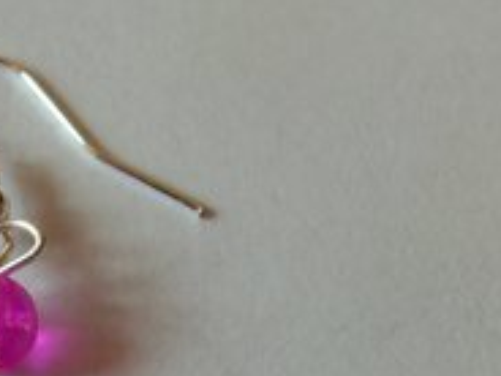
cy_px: 328
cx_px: -123
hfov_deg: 22.5
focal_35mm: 79
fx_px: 1143
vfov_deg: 18.4
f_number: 3.4
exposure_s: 1/125
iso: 80
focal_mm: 5.2
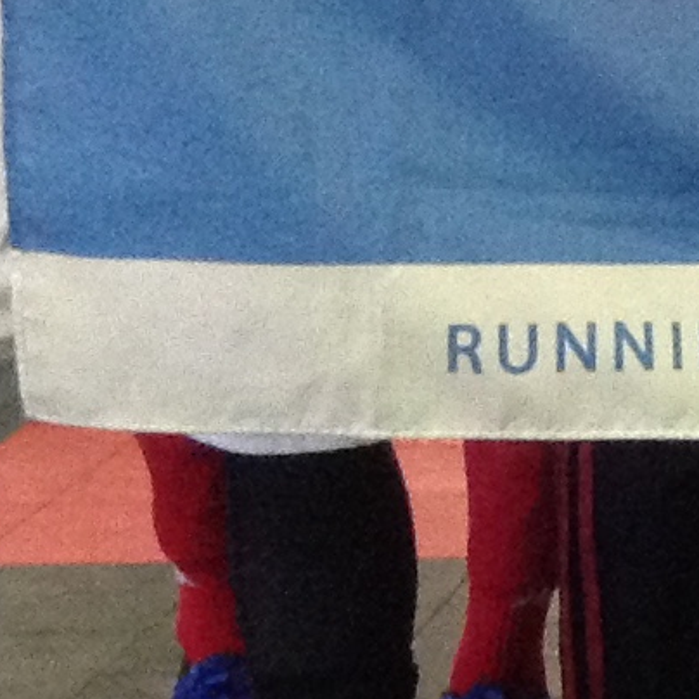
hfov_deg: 8.6
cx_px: 1637
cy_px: -164
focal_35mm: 187
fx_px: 4272
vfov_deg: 9.2
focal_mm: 3.3
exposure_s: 1/24
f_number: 2.4
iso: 200
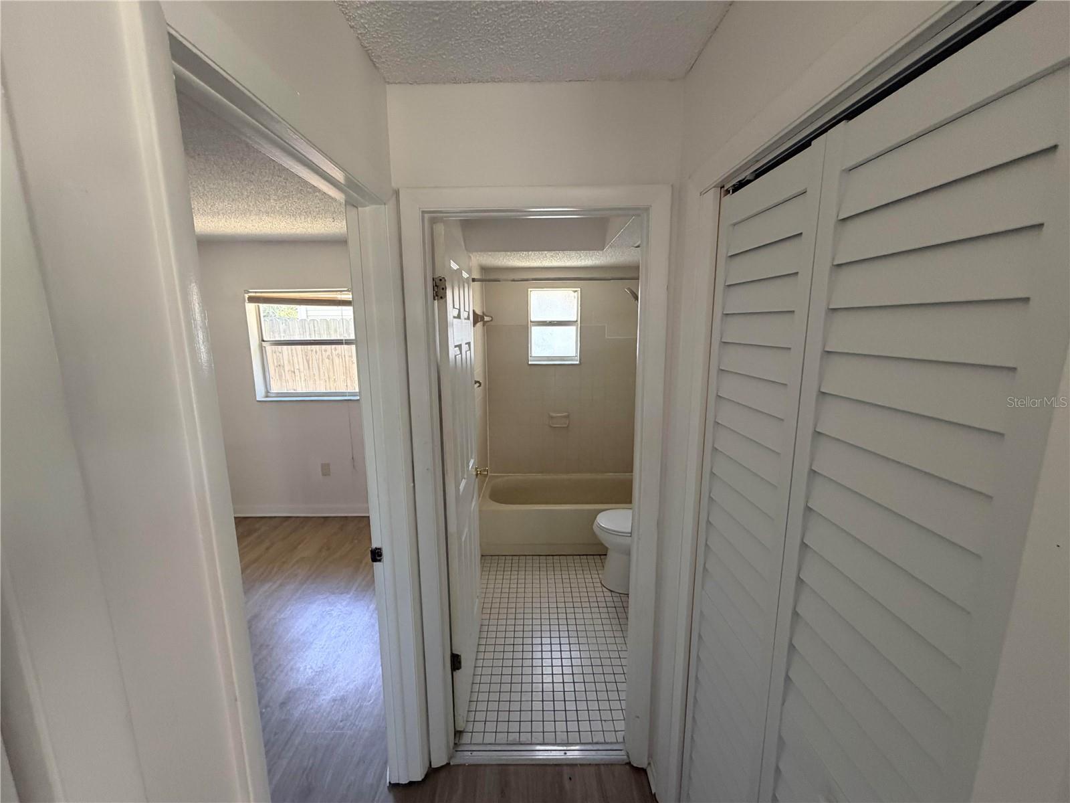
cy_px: 402
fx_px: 433
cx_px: 535
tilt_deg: -7.9
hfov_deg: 102.1
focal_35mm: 14
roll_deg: +0.7
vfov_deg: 85.7
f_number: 2.2
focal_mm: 2.22
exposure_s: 1/72
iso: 320
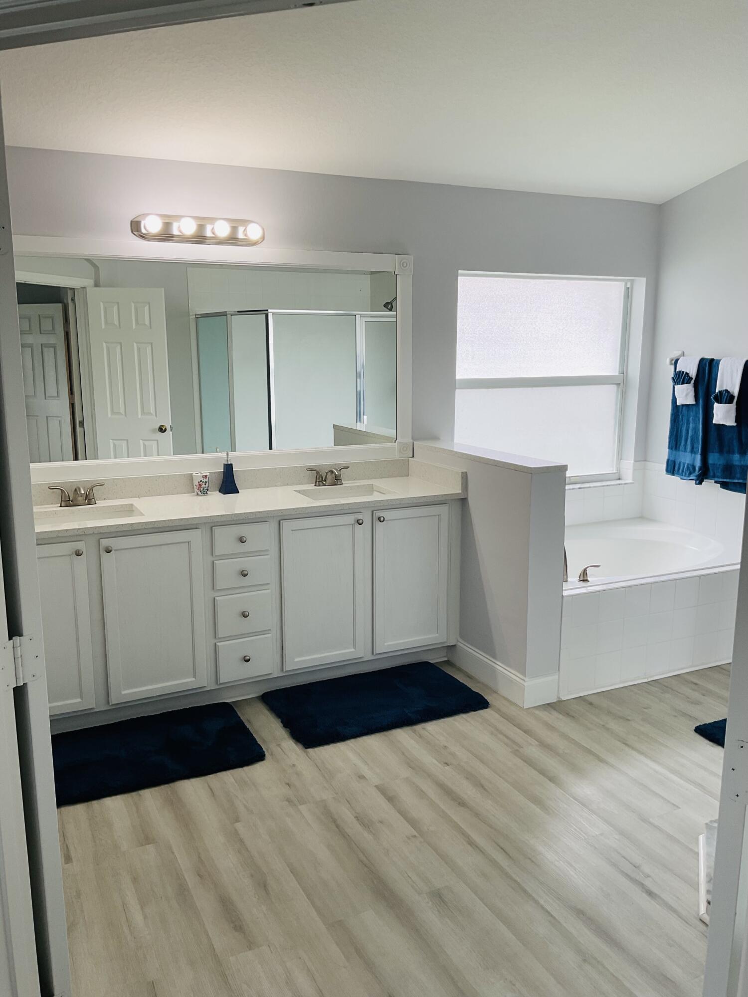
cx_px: 374
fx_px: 836
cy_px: 498
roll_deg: -1.3
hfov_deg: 48.2
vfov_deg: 61.7
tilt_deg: -9.3
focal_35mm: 29
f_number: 1.8
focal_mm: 3
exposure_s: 1/120
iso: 25
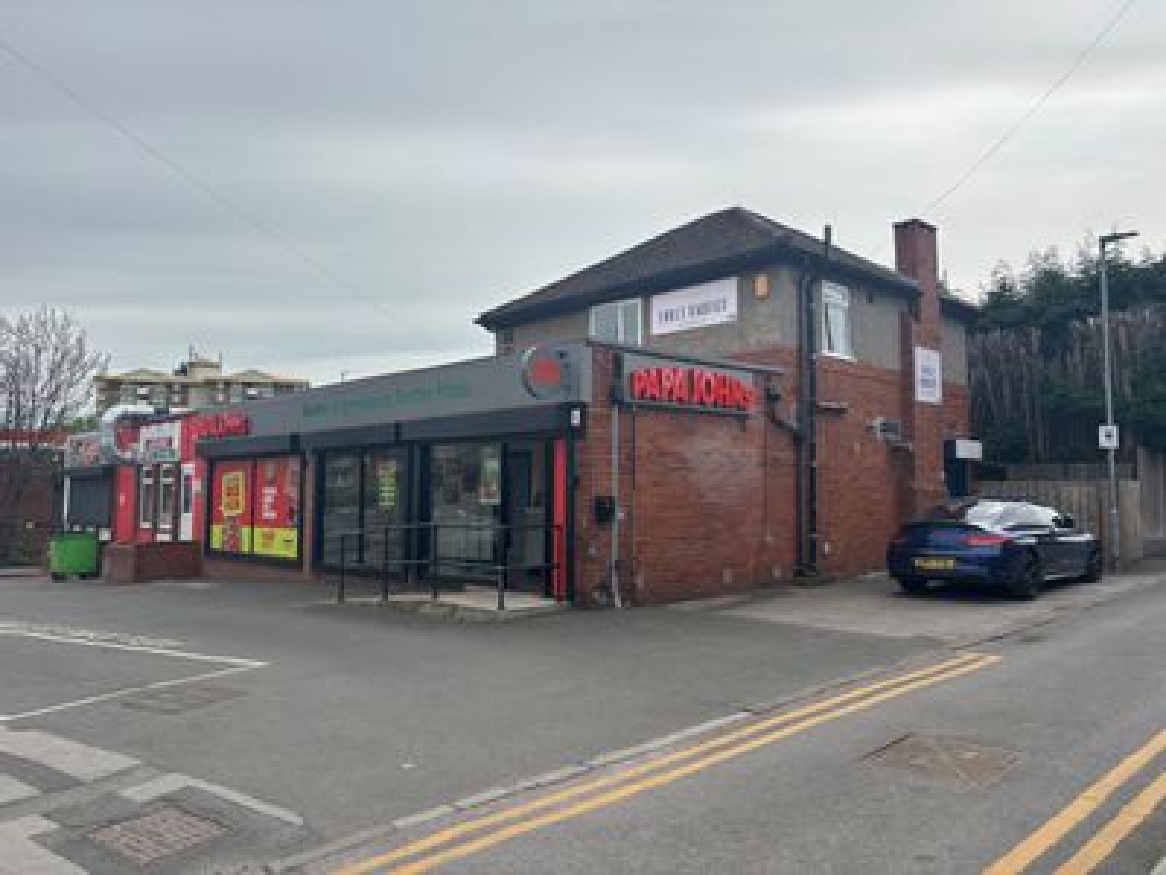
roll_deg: +0.0
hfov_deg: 67.3
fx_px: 876
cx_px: 583
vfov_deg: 53.1
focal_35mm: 26
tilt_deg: +3.9
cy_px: 438
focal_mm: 5.96
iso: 50
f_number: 1.6
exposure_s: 1/5076
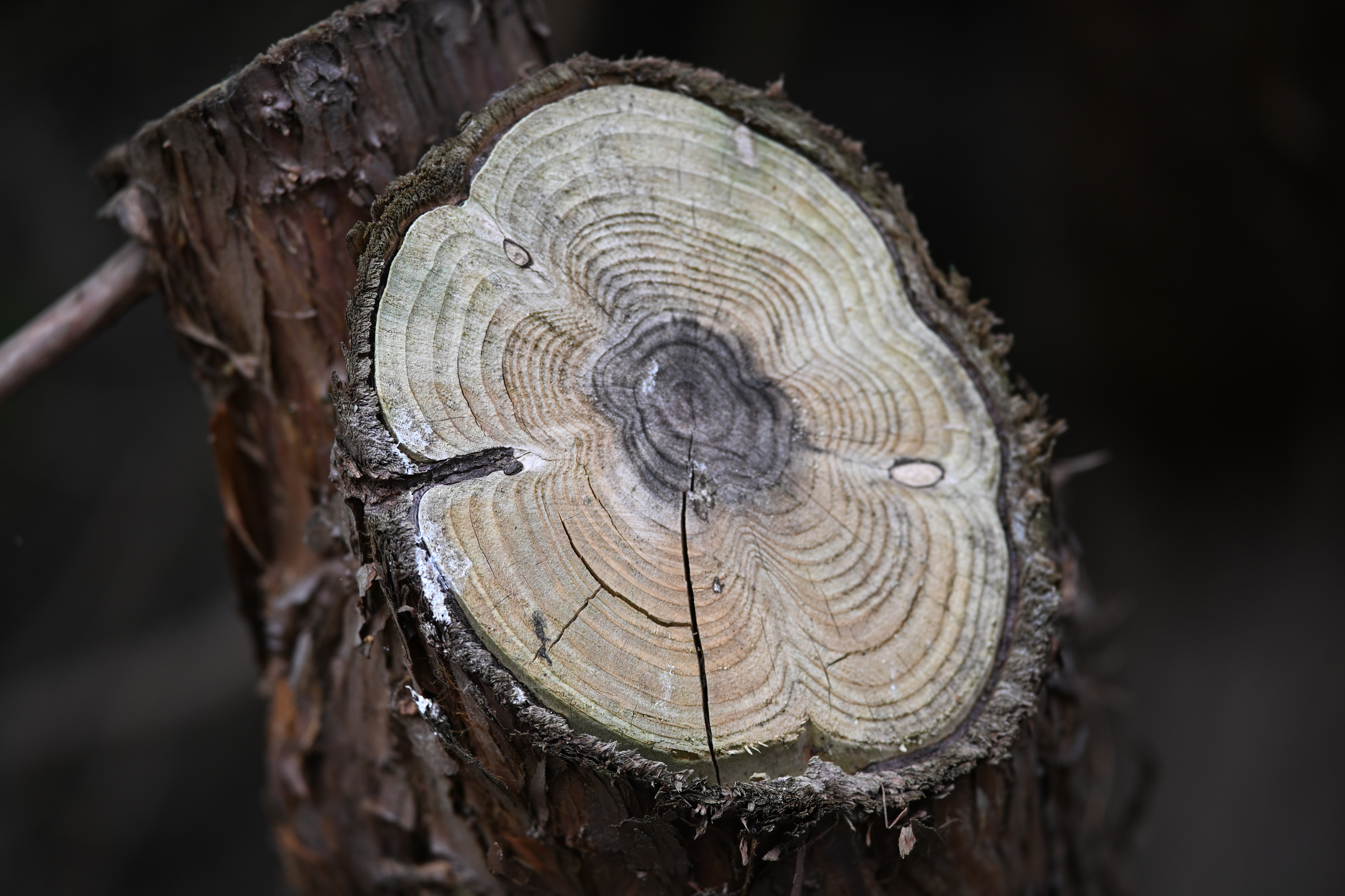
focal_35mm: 135
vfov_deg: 10.2
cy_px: 448
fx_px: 5043
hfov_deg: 15.2
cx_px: 672
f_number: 2.2
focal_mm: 90
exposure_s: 1/400
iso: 100
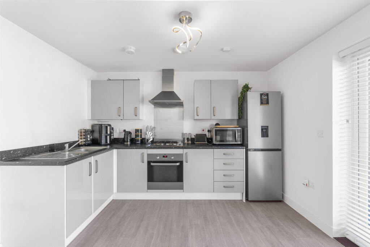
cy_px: 124
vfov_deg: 73.8
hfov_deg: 96.7
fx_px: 164
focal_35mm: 16
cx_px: 185
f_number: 8
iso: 320
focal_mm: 16
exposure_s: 1/1.25
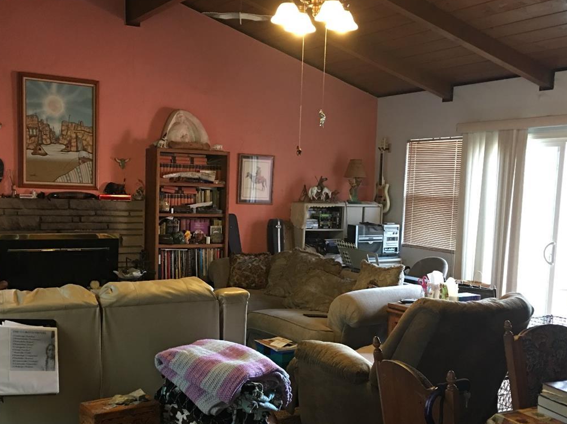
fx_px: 704
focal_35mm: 43
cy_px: 262
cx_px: 261
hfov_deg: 43.8
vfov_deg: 33.4
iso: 80
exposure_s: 1/10
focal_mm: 4.15
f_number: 2.2
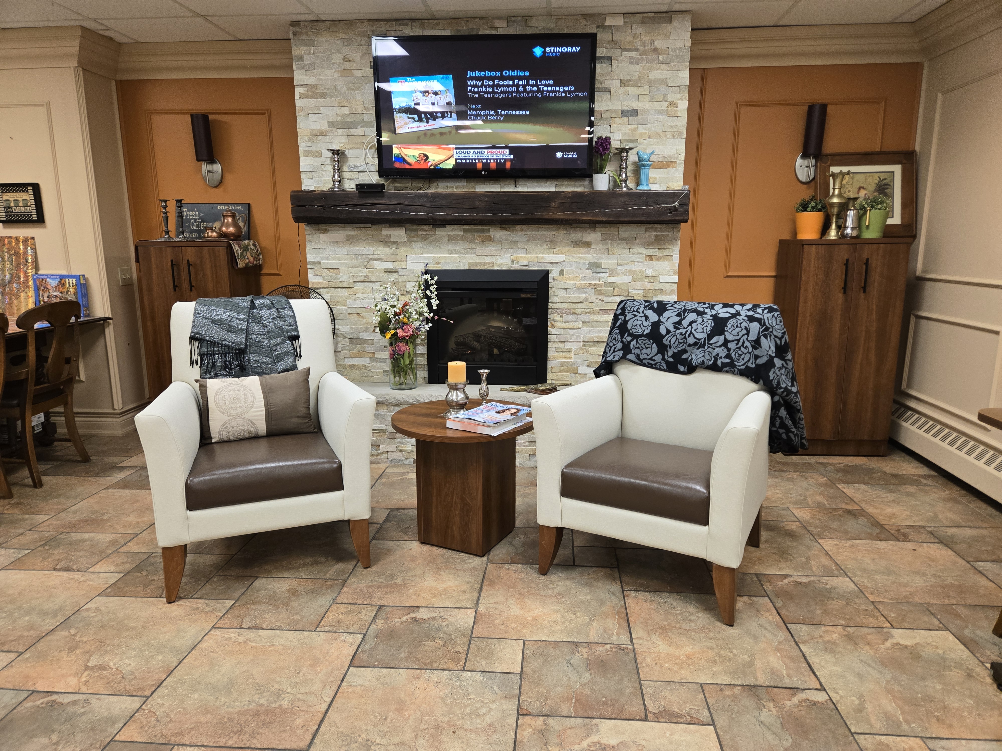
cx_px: 501
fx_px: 666
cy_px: 376
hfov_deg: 73.9
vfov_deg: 58.9
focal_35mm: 23
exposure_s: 1/120
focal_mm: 5.4
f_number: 1.8
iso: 320
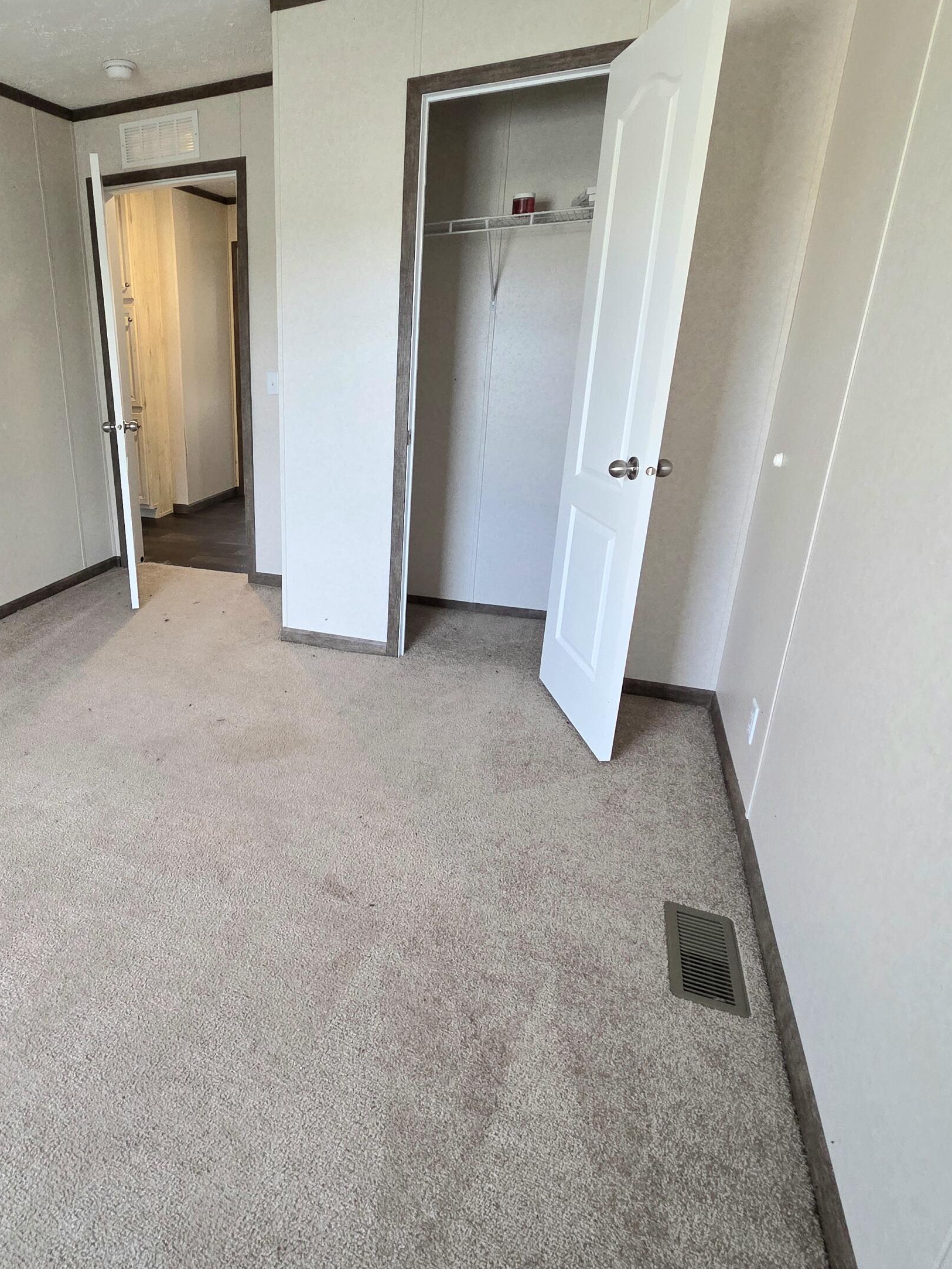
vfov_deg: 87.7
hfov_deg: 67.9
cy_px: 615
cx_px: 262
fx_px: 660
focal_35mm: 18
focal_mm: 2.2
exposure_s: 1/60.2
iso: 400
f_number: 2.2
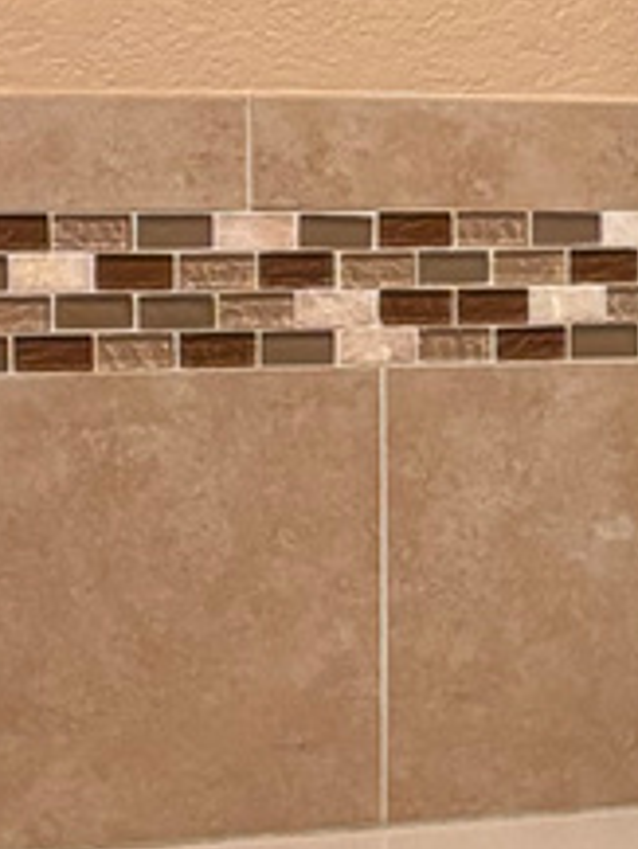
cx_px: 1417
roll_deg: -1.2
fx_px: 4517
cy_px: 485
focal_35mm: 184
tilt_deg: -6.3
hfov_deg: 7.6
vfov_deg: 10.7
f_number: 1.6
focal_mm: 5.96
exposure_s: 1/60
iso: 500
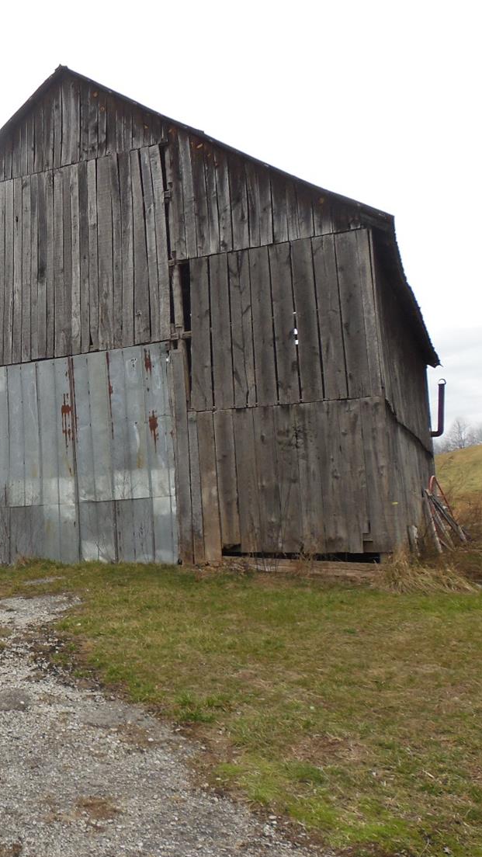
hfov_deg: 29.4
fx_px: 841
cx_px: -26
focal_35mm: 37
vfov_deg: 54.0
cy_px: 428
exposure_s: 1/160
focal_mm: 4.5
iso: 125
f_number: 3.3
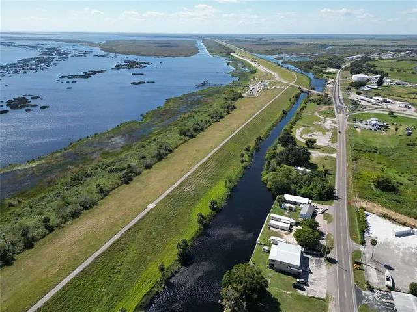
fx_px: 289
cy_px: 156
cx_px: 208
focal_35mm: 24
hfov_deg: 71.6
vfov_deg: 56.8
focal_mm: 6.72
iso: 200
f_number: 1.7
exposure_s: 1/4000
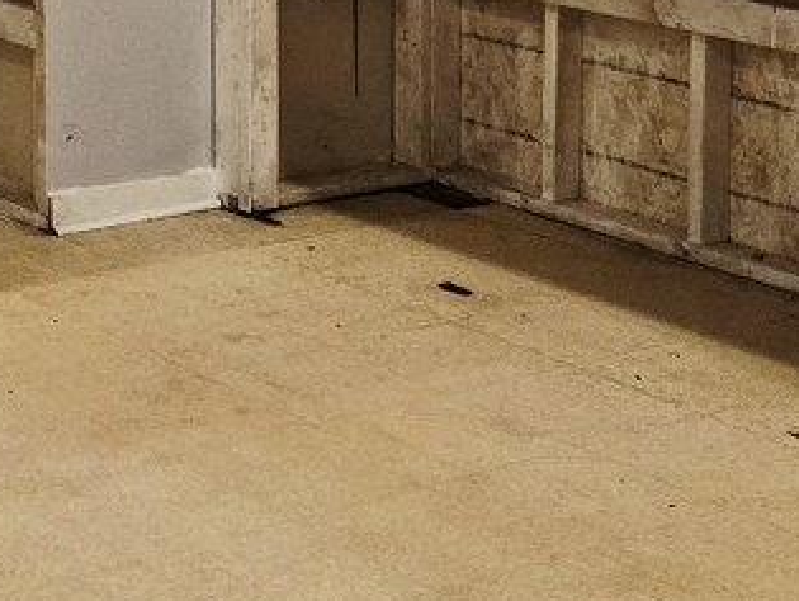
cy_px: -269
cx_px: -119
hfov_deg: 17.9
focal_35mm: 105
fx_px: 2426
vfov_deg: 13.4
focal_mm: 5.4
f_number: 1.8
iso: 320
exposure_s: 1/120
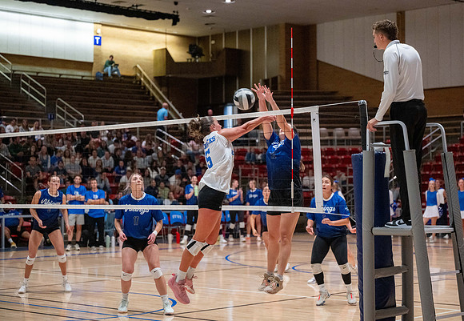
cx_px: 260
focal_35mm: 77
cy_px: 148
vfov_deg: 18.1
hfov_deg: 25.9
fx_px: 1009
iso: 5000
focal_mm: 70
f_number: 2.8
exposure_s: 1/640
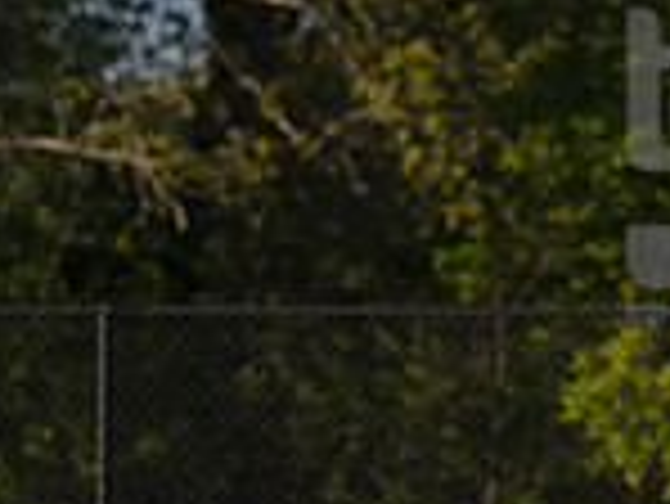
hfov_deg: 1.8
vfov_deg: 1.3
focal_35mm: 1121
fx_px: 21715
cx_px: 126
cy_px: 788
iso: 250
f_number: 5.6
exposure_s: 1/1600
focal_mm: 200
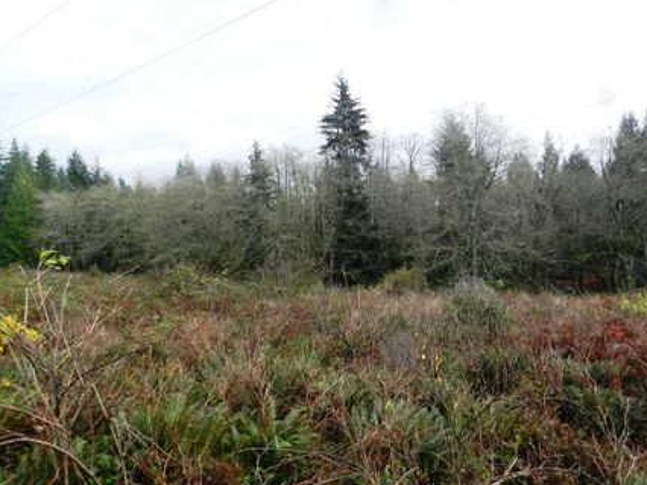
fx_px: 504
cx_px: 328
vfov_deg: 51.3
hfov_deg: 65.3
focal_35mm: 27
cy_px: 253
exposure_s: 1/60
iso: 160
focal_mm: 4
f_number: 3.4
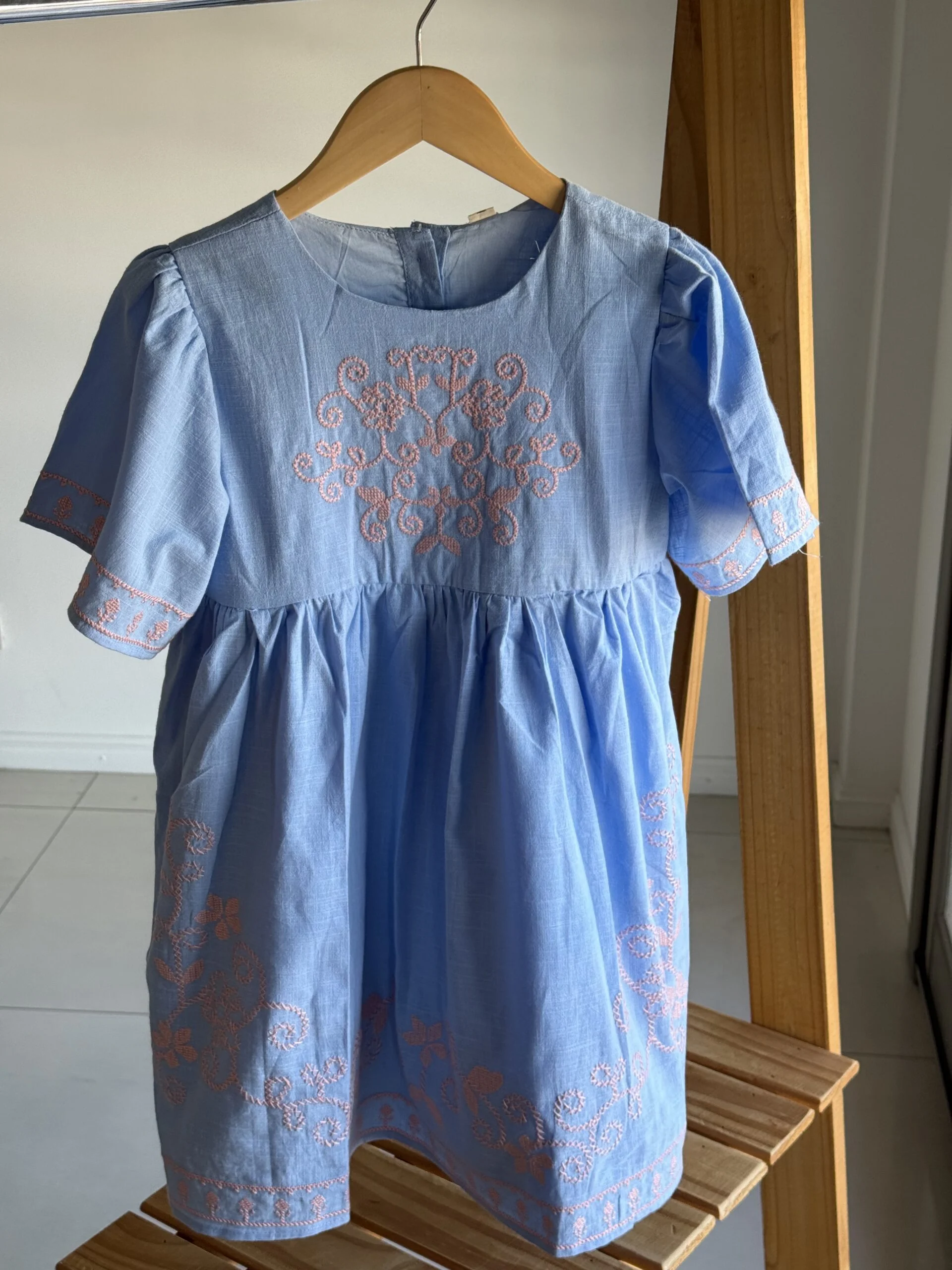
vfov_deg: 39.7
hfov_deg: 30.3
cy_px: 635
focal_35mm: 48
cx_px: 476
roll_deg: +0.6
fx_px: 1760
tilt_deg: -21.6
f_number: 1.78
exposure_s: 1/135
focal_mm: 6.76
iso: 50
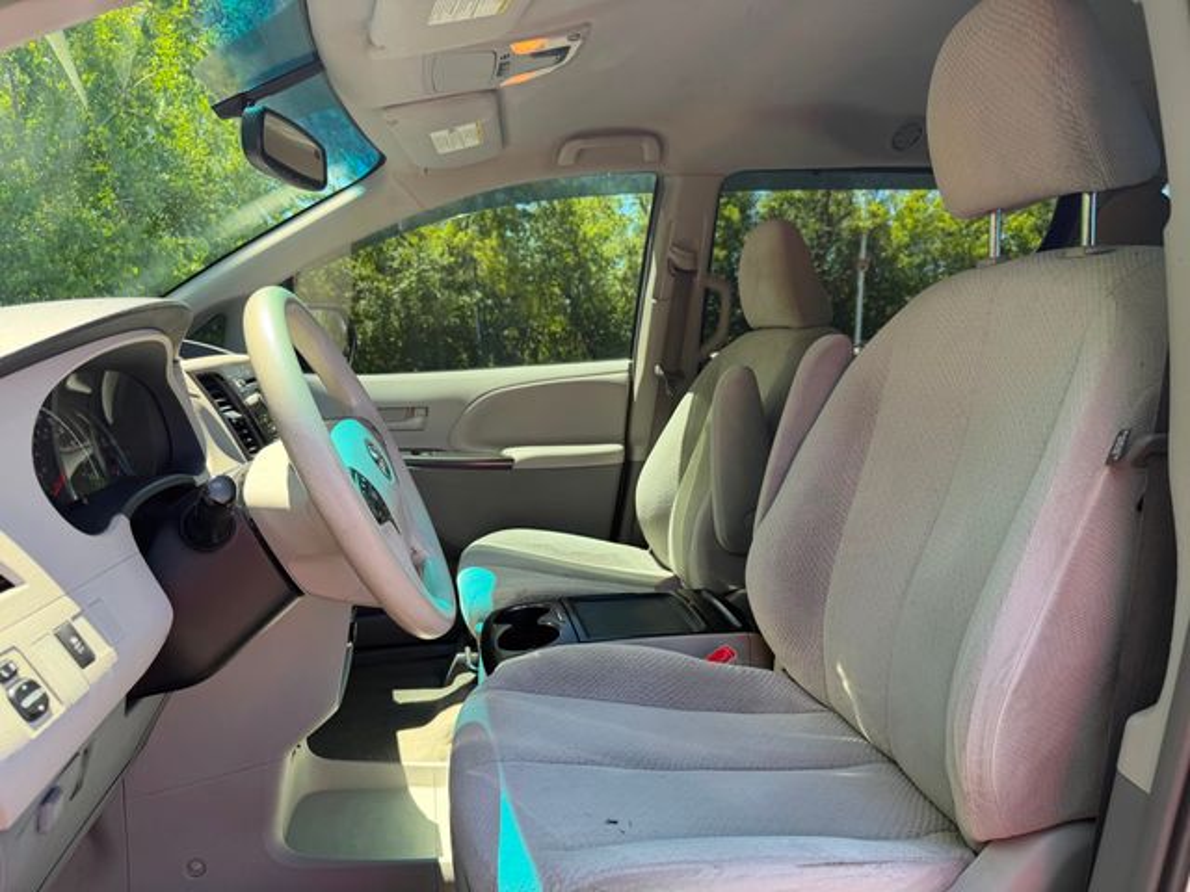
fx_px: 825
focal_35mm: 24
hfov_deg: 71.6
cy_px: 446
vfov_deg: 56.8
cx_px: 595
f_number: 1.78
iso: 100
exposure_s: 1/430
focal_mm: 6.76
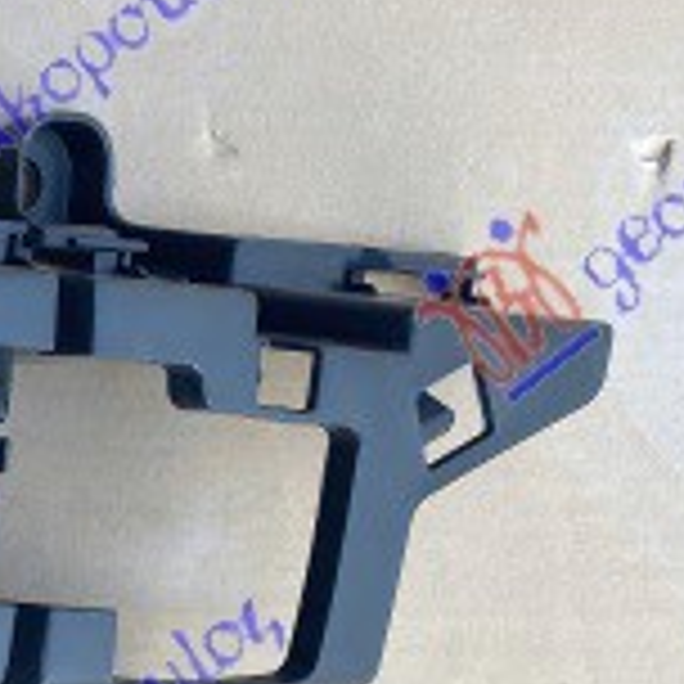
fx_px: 2370
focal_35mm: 106
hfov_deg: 13.2
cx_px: -850
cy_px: 614
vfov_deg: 16.2
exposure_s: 1/301
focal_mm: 4.25
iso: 32
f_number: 1.8
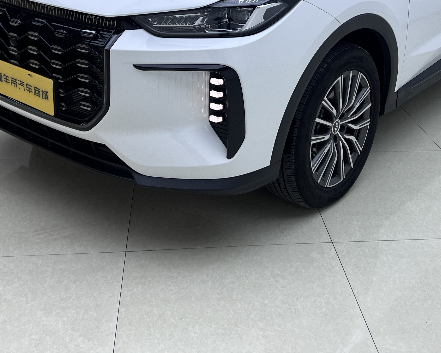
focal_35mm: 48
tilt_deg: -16.9
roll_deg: -1.2
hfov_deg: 38.6
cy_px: 54
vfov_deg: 30.4
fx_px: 626
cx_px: 265
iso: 50
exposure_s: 1/315
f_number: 1.5
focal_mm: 5.7
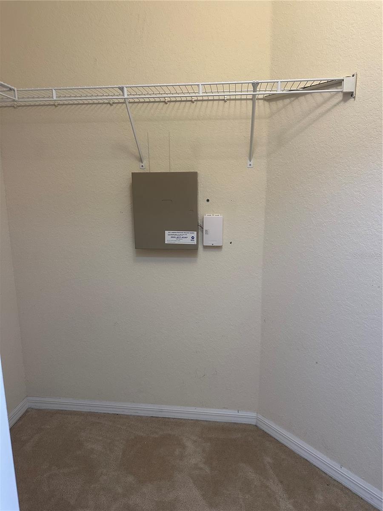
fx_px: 354
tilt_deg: -11.9
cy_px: 256
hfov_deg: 56.8
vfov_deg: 71.6
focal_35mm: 24
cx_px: 192
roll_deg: -0.4
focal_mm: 6.86
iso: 250
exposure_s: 1/60
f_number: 1.78
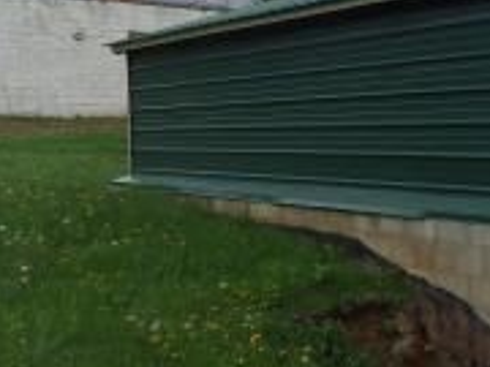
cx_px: 735
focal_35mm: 71
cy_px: 185
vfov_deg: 20.7
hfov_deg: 22.5
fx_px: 1005
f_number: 3.1
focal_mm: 4
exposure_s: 1/1000
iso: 100
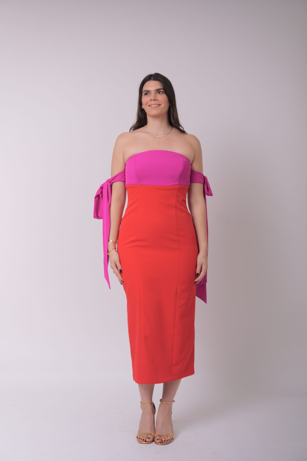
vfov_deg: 37.8
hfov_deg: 25.8
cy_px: 230
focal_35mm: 52
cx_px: 154
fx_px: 671
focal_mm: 35
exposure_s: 1/250
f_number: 5.6
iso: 400
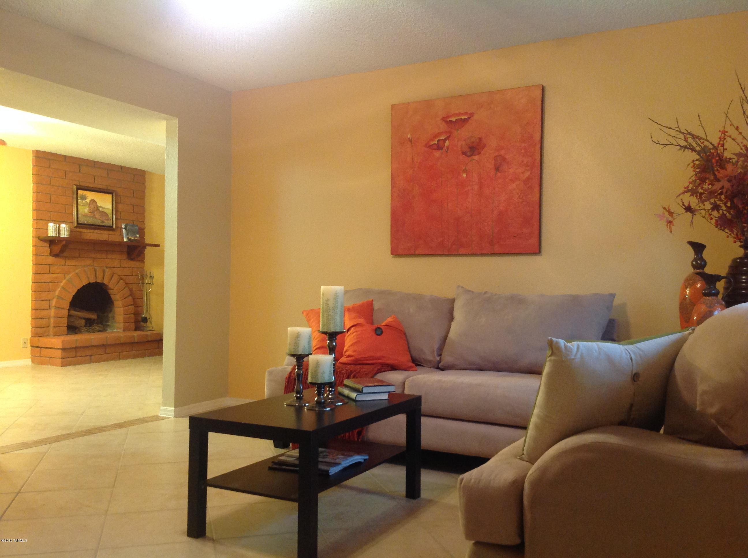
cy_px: 279
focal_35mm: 35
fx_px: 755
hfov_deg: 52.7
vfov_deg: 40.6
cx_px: 374
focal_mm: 4.28
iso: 200
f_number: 2.4
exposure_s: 1/15
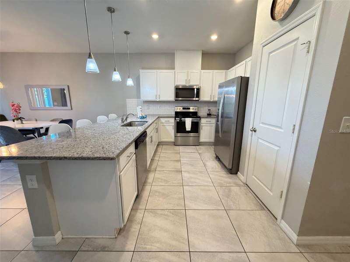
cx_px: 175
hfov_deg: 102.1
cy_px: 131
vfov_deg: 85.7
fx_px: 142
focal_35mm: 14
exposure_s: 1/120
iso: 500
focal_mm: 2.22
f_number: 2.2
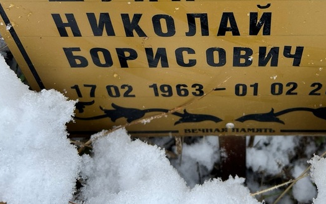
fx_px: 373
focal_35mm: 42
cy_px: 24
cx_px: 245
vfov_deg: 29.4
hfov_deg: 45.6
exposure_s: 1/121
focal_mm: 5.7
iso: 64
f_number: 1.5
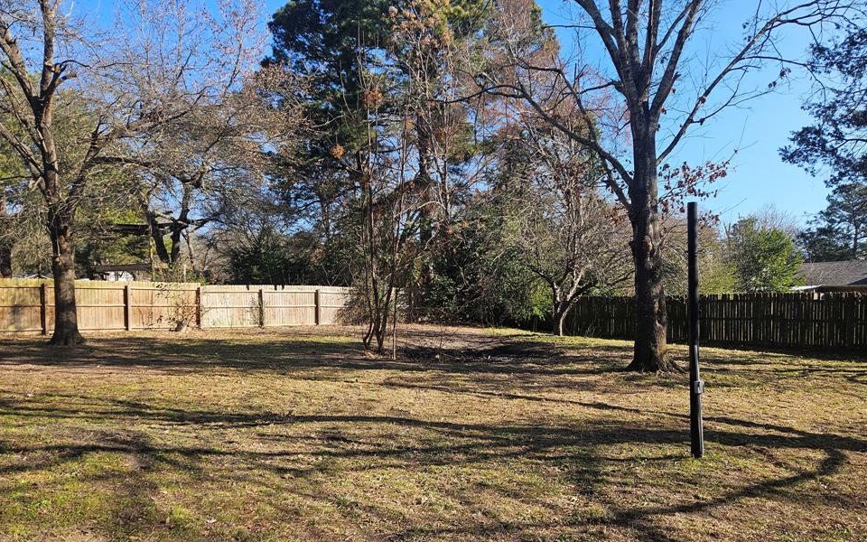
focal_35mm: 26
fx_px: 614
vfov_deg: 47.2
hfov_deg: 70.4
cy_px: 332
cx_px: 437
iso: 25
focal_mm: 5.4
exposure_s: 1/673
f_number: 1.8
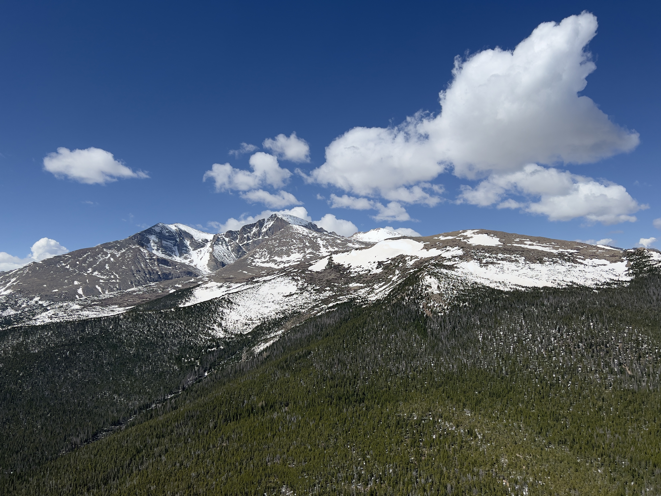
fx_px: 496
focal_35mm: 26
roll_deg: +3.1
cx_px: 330
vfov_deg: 53.1
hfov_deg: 67.3
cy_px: 248
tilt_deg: +4.4
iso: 50
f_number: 1.5
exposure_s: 1/8000
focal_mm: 5.7
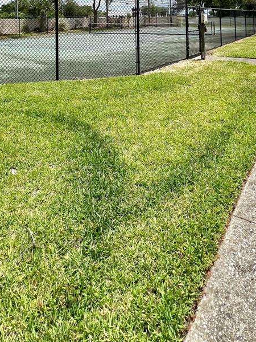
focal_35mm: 26
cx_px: 132
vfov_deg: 53.7
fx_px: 256
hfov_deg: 53.1
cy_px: 4
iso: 32
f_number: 1.8
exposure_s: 1/2273
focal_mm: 1.57
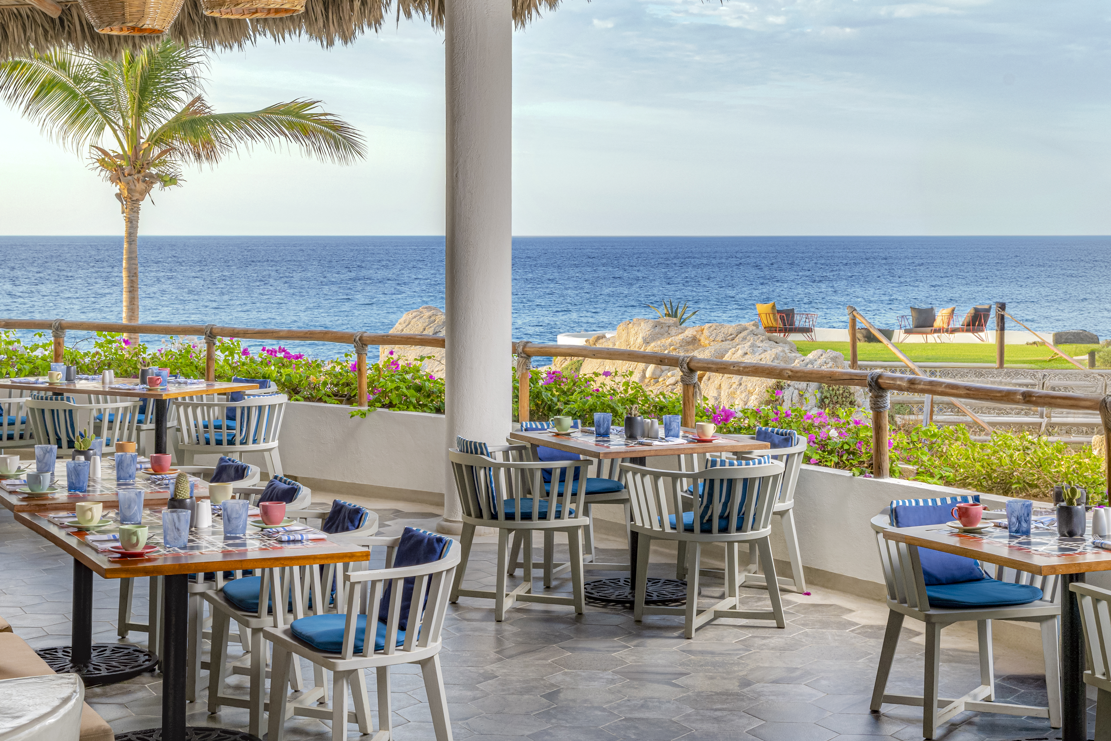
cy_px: 330
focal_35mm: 58
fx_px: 1790
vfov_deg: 23.4
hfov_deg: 34.4
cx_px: 476
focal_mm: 35
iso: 200
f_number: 11
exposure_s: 1/15
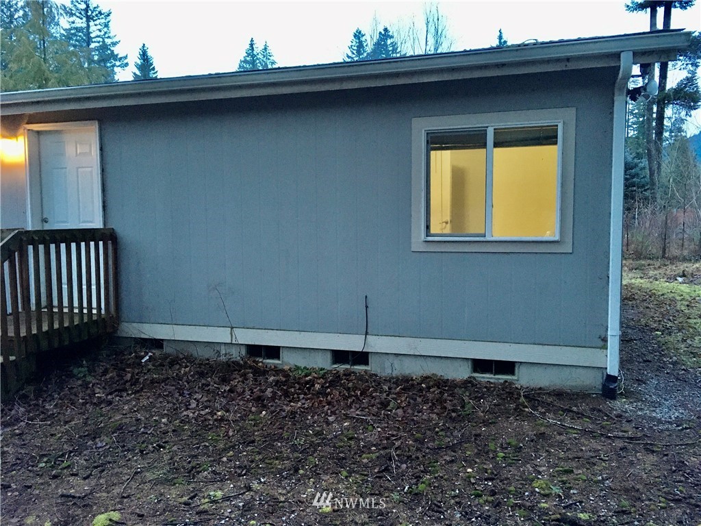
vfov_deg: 48.2
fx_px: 587
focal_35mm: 29
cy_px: 263
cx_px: 350
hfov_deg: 61.7
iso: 200
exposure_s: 1/30
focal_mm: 4.15
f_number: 2.2
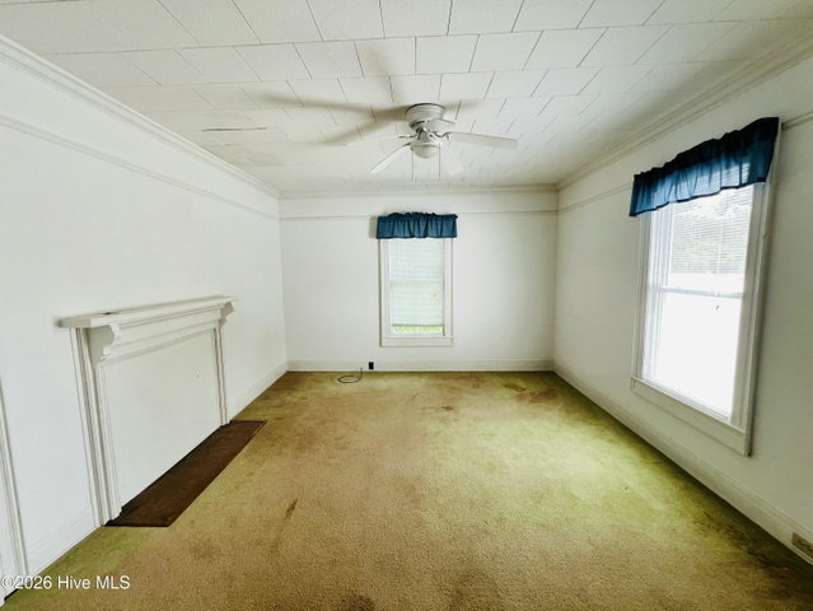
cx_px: 406
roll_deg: -0.5
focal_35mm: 13
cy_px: 306
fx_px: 305
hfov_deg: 106.1
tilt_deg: -7.8
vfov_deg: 90.0
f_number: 1.8
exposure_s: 1/99
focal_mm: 1.57
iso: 64
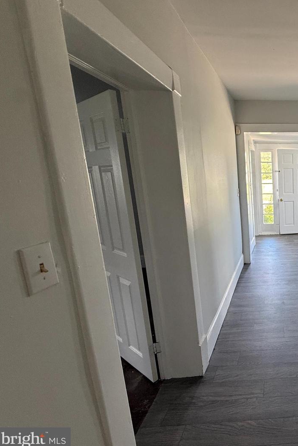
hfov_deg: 49.6
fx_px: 248
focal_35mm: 20
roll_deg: +0.5
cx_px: 303
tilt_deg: -10.5
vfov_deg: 84.0
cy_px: 222
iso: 125
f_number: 2.2
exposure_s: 1/99
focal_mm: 2.22
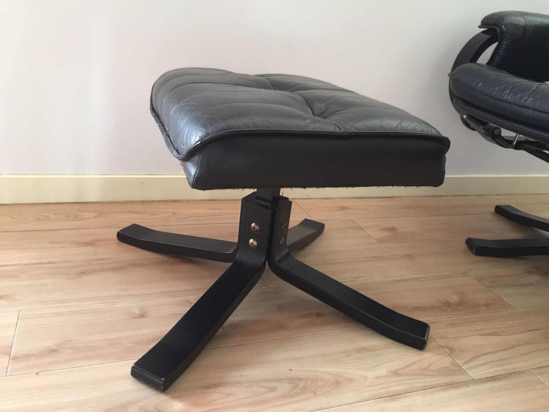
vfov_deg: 48.2
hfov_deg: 61.7
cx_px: 274
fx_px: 460
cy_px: 206
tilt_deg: -22.7
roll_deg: -7.7
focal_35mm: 29
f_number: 2.2
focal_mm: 4.15
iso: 125
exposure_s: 1/10
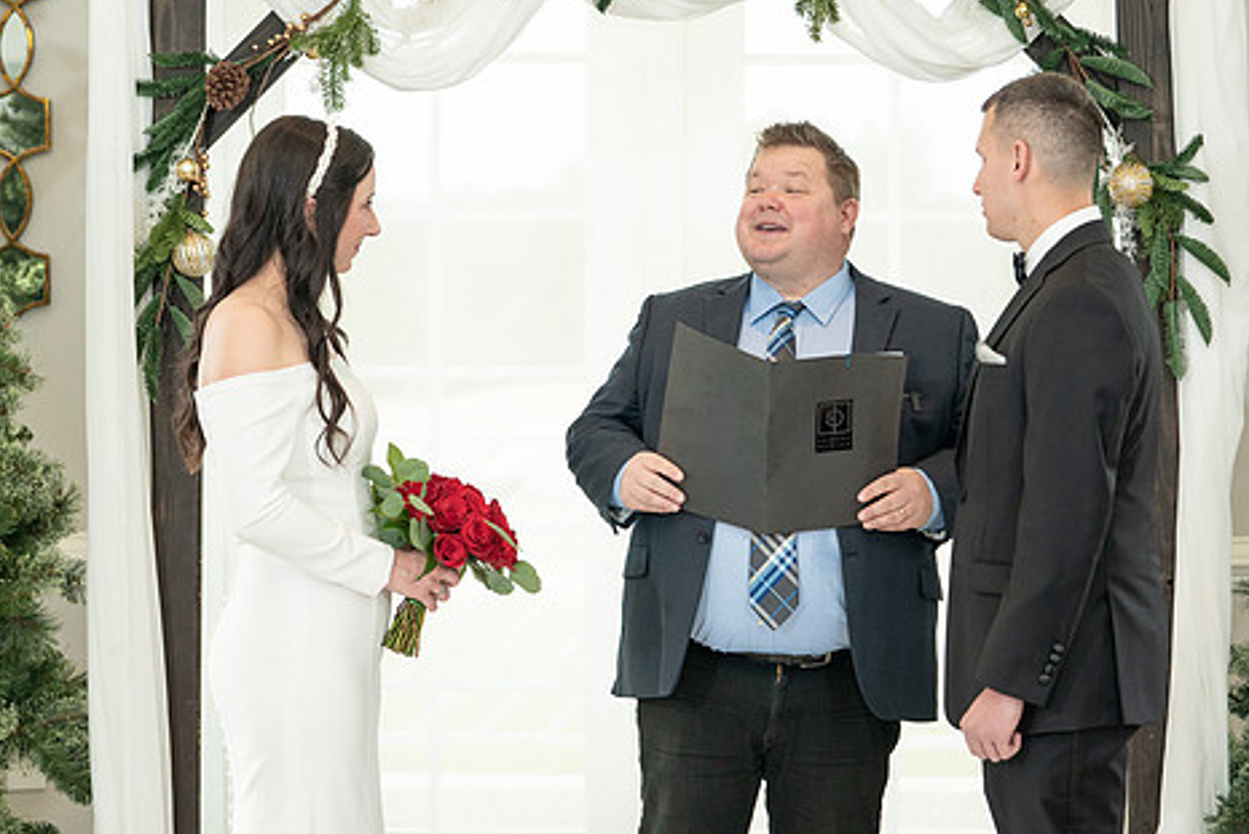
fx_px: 4095
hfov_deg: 17.3
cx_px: 672
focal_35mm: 118
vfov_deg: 11.6
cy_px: 334
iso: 1000
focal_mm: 90
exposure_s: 1/200
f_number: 4
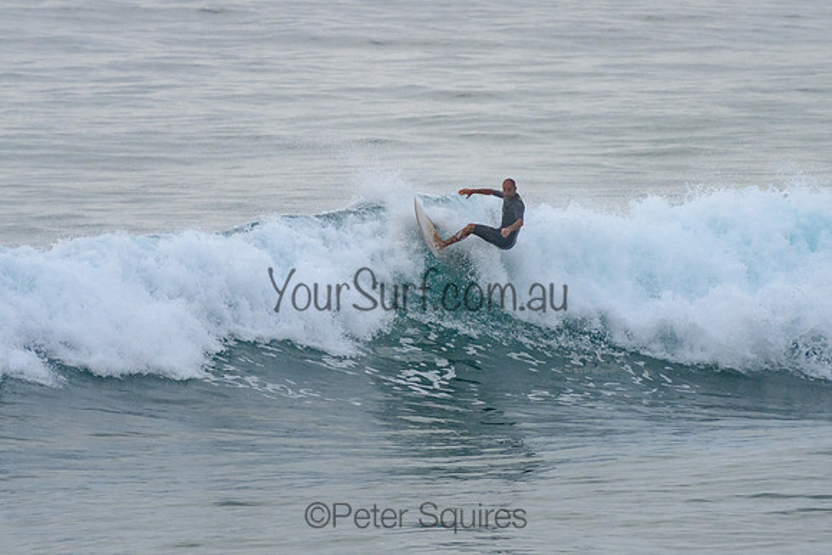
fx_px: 12065
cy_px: 174
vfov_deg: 2.6
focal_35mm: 522
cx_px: 421
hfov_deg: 3.9
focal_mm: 380
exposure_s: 1/1250
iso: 500
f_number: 5.6
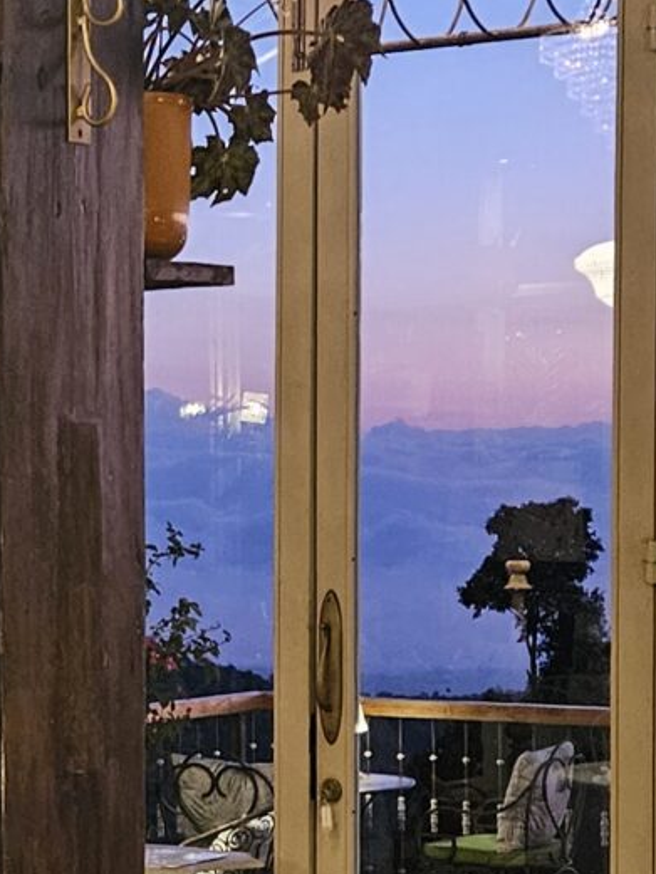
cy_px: 535
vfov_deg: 17.4
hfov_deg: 12.8
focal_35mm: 113
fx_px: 2854
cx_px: -99
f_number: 1.8
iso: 640
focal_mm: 5.4
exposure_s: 1/50
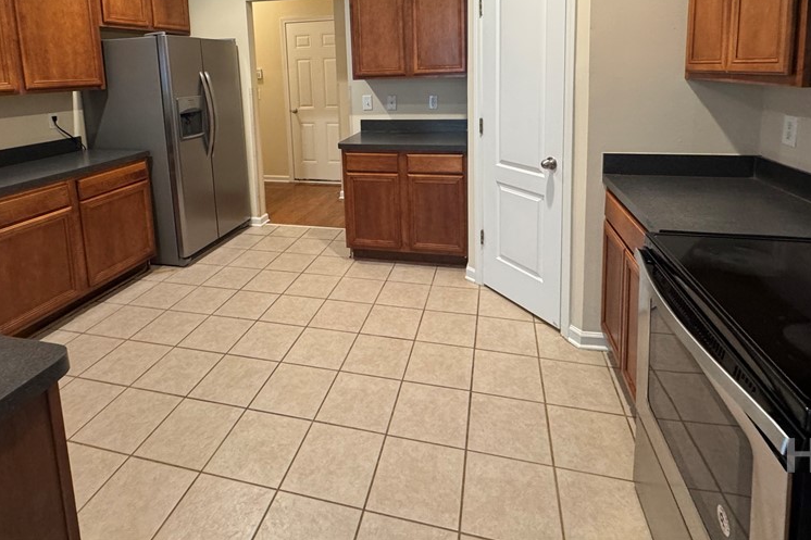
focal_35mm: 20
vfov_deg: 58.2
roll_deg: +2.1
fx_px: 450
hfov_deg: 83.9
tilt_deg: -8.1
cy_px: 125
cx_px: 379
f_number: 2.2
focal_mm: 2.22
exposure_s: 1/60
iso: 400
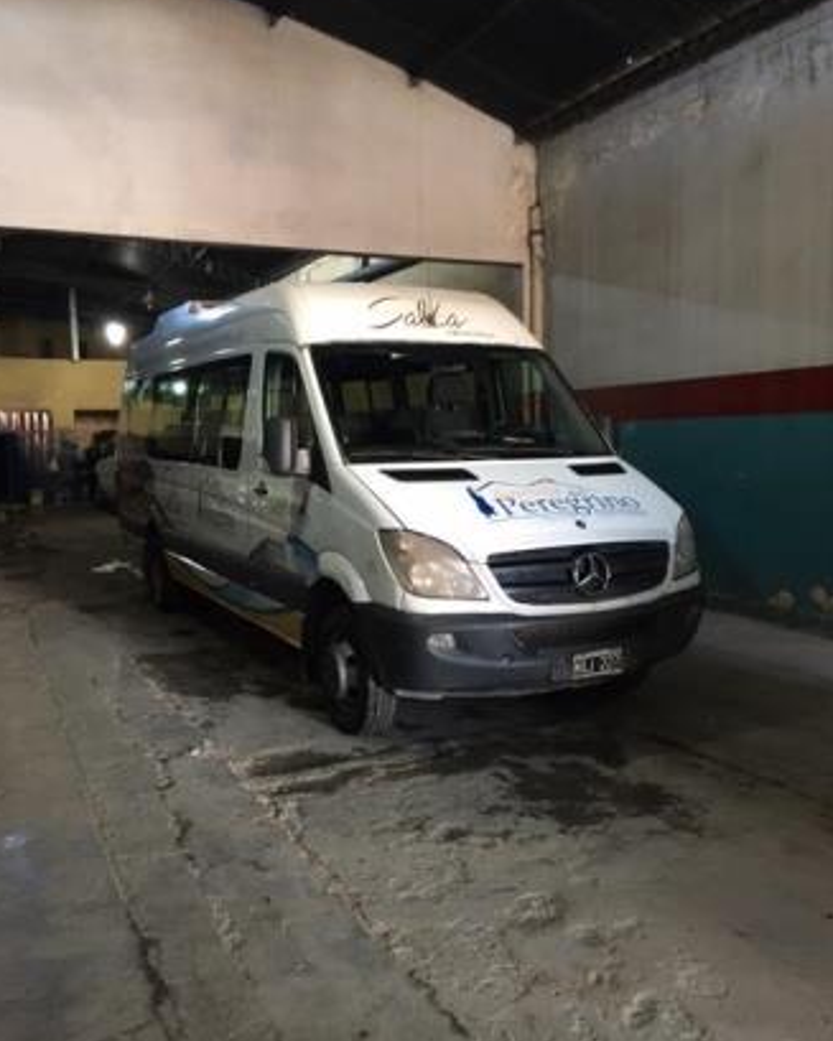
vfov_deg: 57.2
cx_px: 413
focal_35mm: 31
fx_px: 956
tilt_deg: -6.0
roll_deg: -0.1
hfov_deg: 47.1
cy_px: 532
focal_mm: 4.15
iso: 200
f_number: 2.2
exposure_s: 1/20
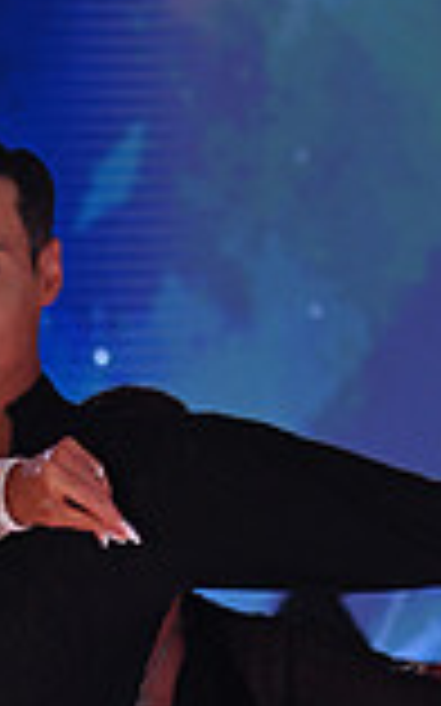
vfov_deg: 5.6
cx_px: -290
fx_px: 7102
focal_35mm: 369
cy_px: 1016
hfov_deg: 3.5
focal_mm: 98
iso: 800
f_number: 9
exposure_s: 1/320
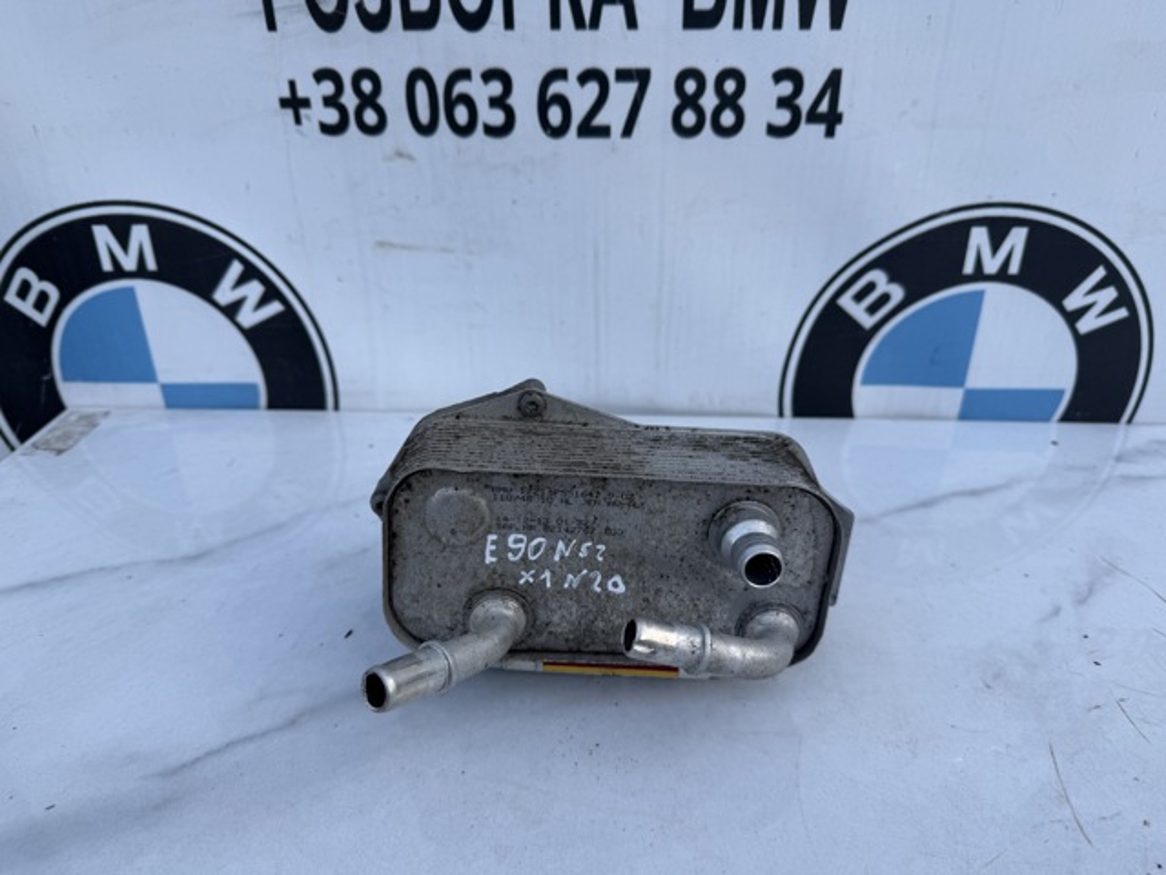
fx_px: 808
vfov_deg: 56.8
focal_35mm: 24
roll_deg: +1.4
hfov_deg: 71.6
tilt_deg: -25.6
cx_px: 583
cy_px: 438
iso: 80
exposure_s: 1/1091
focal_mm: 6.76
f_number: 1.78
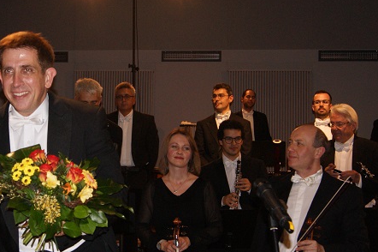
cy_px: 150
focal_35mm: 76
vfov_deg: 17.9
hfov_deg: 26.4
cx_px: 101
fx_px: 797
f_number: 5.6
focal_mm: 28
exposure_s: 1/60
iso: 400
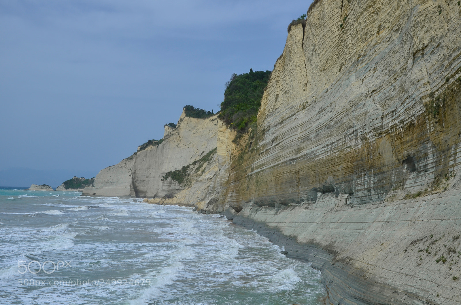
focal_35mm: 42
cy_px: 152
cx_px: 230
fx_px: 537
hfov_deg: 46.5
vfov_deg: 31.8
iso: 100
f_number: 10
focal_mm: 28
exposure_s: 1/400
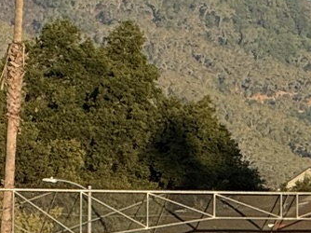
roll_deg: -0.5
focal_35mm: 736
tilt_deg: +2.0
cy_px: 168
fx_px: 6608
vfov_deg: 2.0
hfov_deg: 2.7
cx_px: 379
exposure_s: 1/840
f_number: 2.8
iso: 50
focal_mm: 15.66
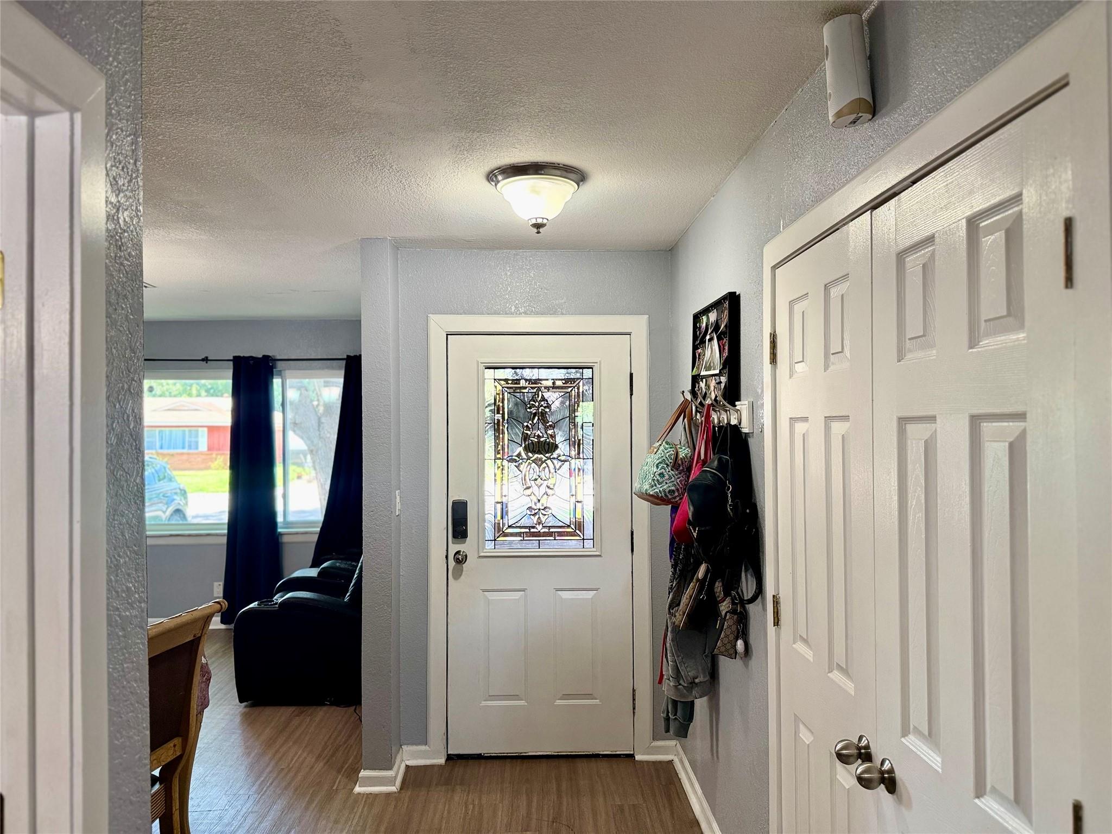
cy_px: 417
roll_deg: +0.5
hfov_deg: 71.6
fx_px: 771
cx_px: 556
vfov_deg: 56.8
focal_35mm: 24
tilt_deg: +2.1
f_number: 1.78
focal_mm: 6.76
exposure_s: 1/60
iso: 250
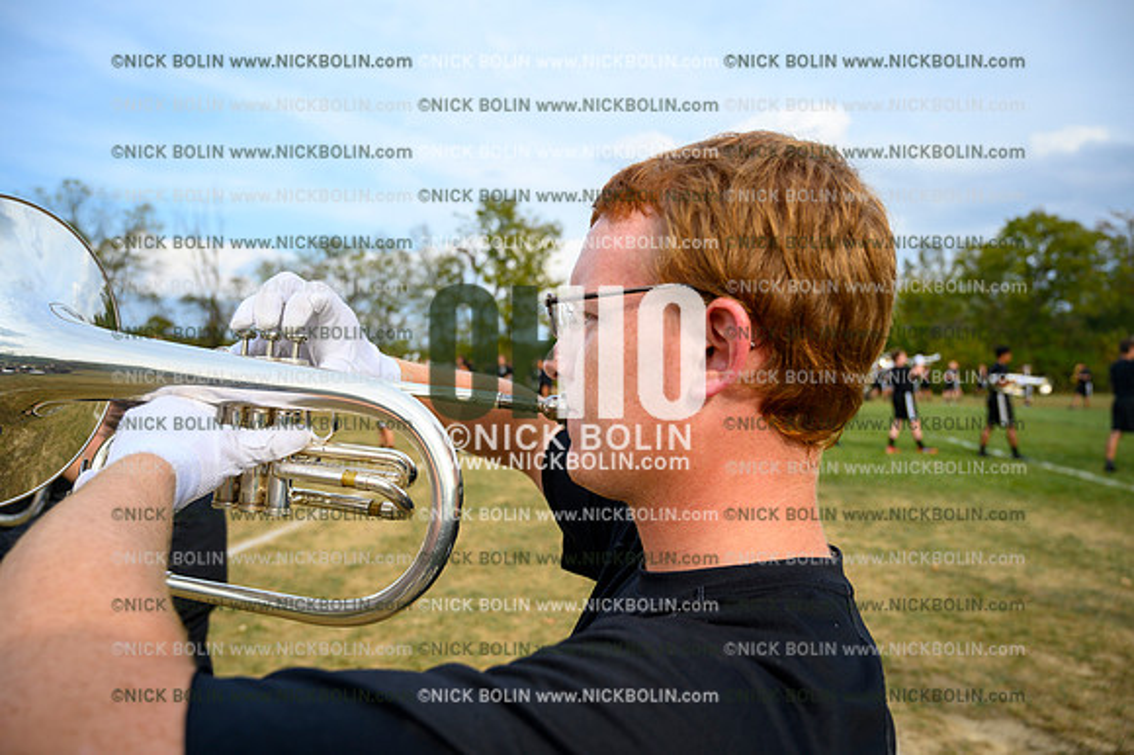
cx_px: 567
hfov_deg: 73.8
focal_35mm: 24
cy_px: 378
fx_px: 756
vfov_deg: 53.1
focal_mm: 24
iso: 200
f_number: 4.5
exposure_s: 1/800
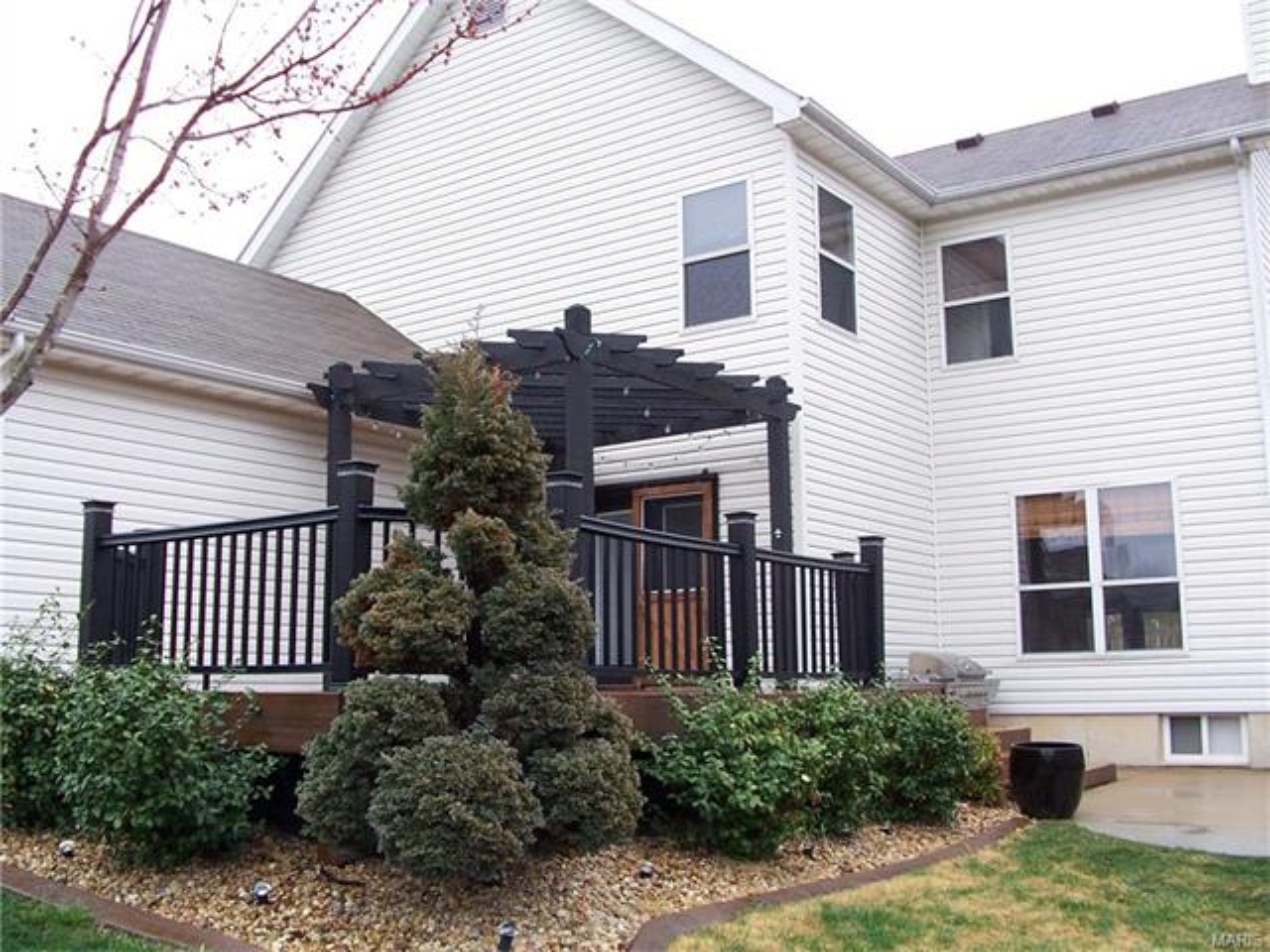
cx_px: 635
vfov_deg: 40.7
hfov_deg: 52.6
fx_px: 1284
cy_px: 476
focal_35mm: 35
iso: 80
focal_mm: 6
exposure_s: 1/125
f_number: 2.8
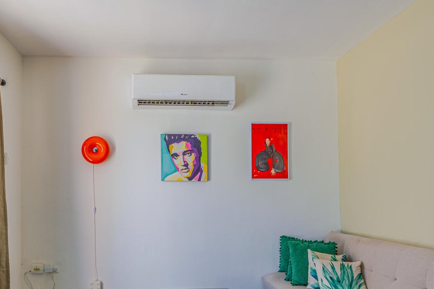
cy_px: 193
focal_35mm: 26
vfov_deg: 48.7
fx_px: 313
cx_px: 191
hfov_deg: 69.2
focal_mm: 10
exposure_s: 1/60
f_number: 4
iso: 500
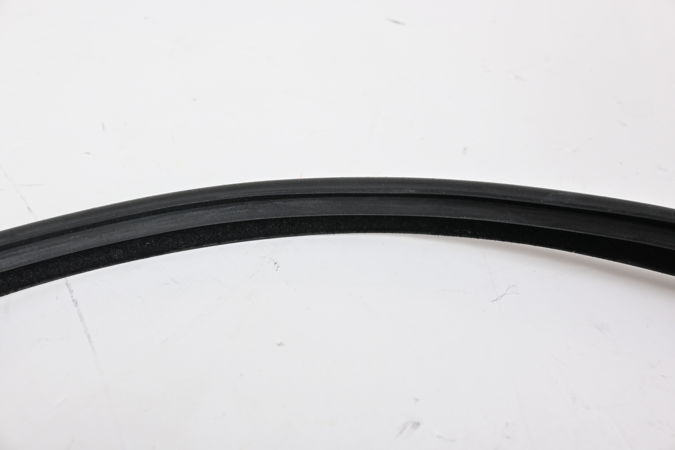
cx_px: 338
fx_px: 675
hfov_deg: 53.1
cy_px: 225
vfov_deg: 36.9
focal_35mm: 36
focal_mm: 24
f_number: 10
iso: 400
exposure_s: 1/160
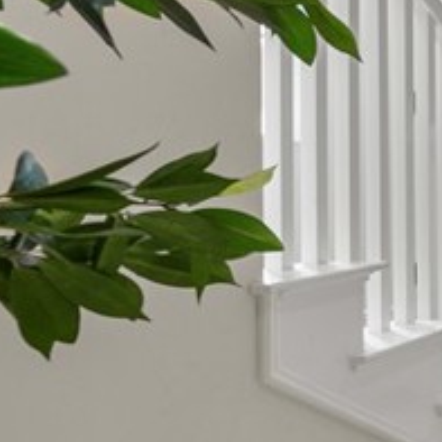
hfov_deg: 18.1
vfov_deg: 31.9
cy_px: 148
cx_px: 927
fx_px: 766
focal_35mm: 53
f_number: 8
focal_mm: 12
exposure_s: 1/8
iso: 800
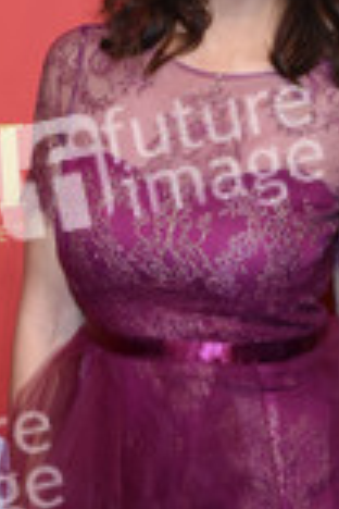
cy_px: 326
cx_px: 251
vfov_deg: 20.4
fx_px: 1412
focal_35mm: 100
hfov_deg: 13.6
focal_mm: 26
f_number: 6.3
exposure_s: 1/160
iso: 1600
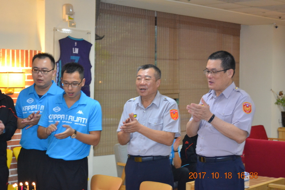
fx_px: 570
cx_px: 142
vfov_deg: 18.9
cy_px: 95
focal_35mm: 72
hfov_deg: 28.1
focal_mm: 48
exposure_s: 1/60
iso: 2200
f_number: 5.3
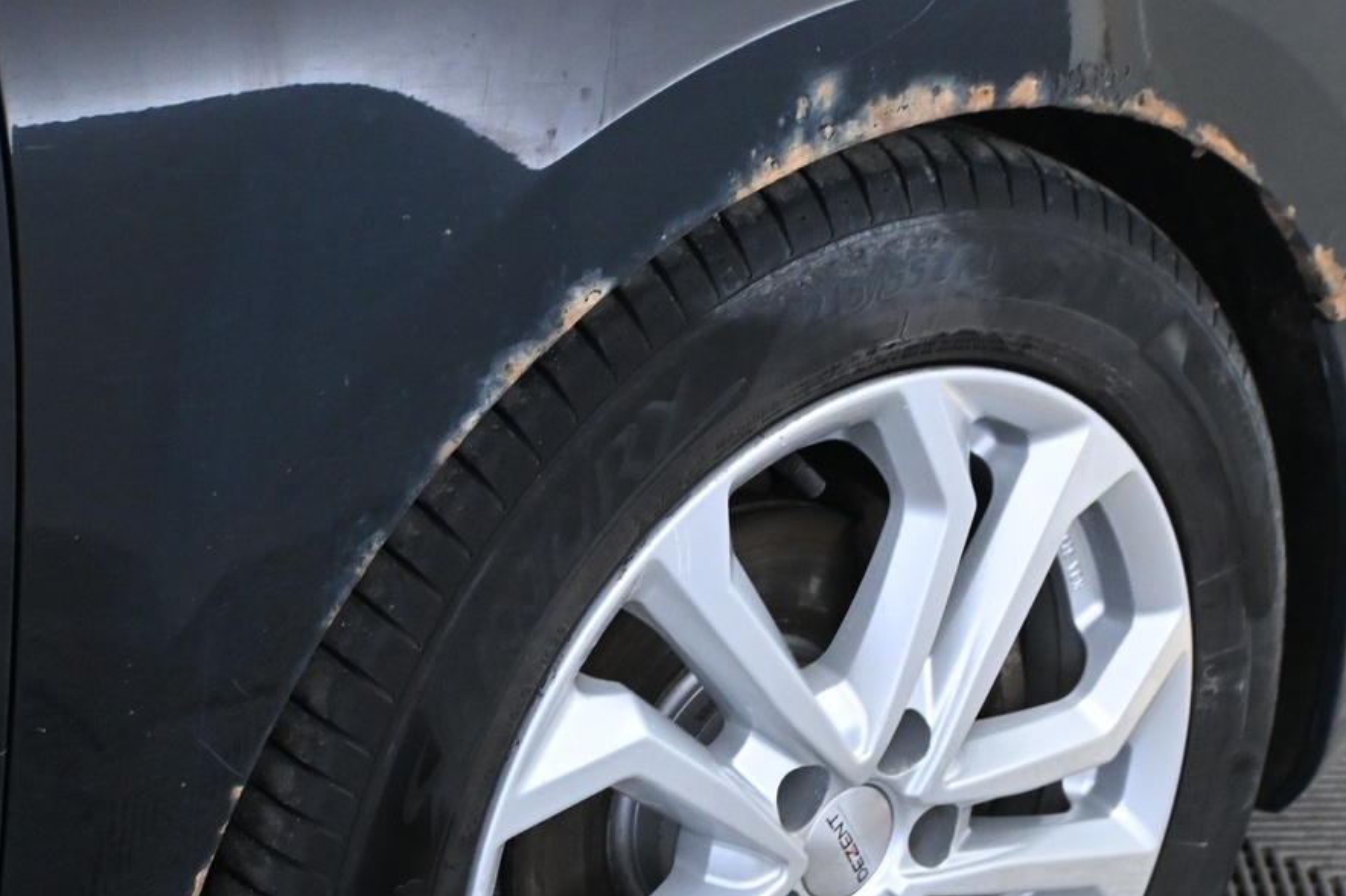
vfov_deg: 17.6
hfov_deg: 26.3
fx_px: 2878
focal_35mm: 77
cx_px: 755
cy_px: 648
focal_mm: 28
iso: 3200
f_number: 4.5
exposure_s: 1/80
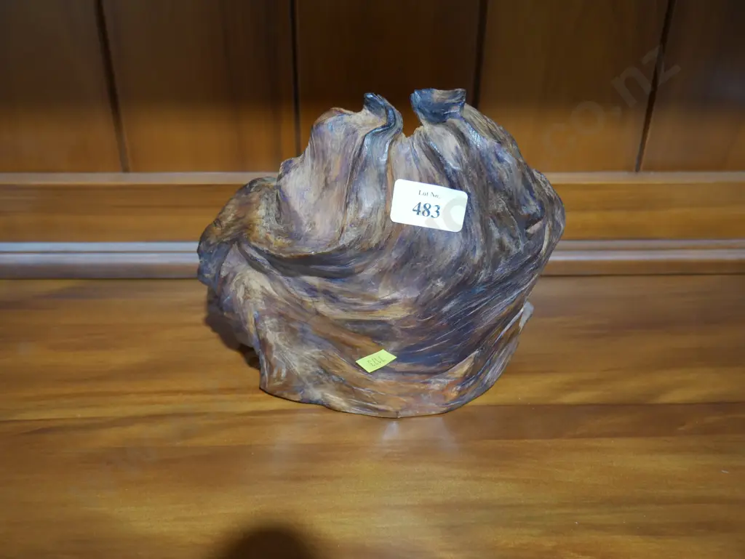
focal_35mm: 34
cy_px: 280
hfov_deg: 53.9
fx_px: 732
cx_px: 372
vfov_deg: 41.8
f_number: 4
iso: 1000
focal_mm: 17
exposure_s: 1/60
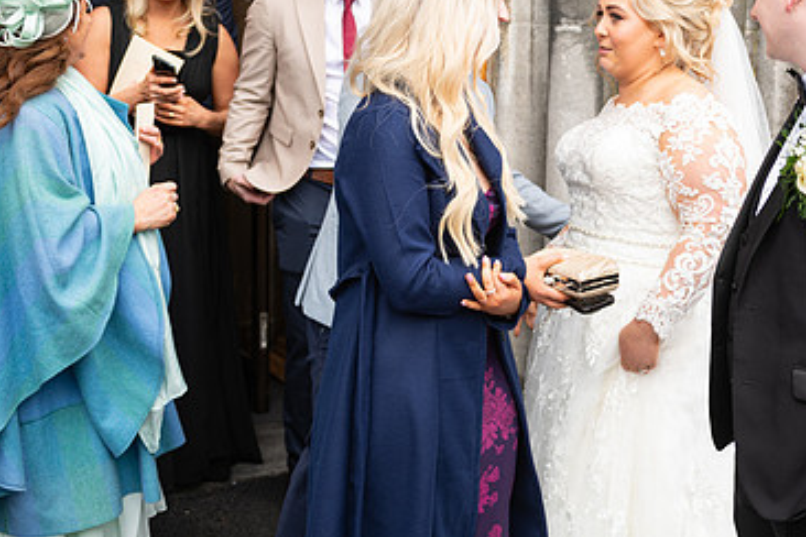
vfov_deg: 23.6
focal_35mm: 57
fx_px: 1276
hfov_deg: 34.4
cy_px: 168
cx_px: 590
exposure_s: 1/160
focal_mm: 36
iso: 125
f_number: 3.5
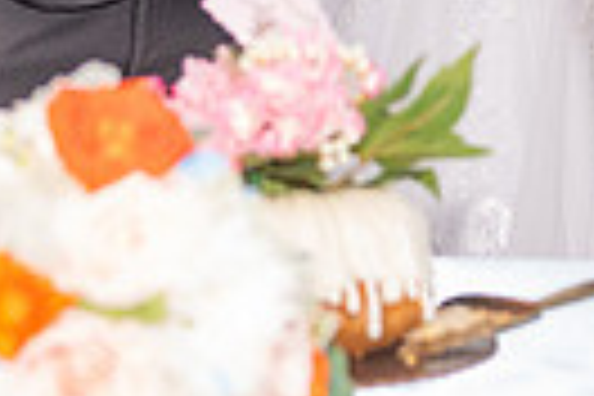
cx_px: 202
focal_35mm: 184
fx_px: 3036
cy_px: -295
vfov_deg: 7.3
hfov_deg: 11.2
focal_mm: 42
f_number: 3.5
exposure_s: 1/200
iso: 1000
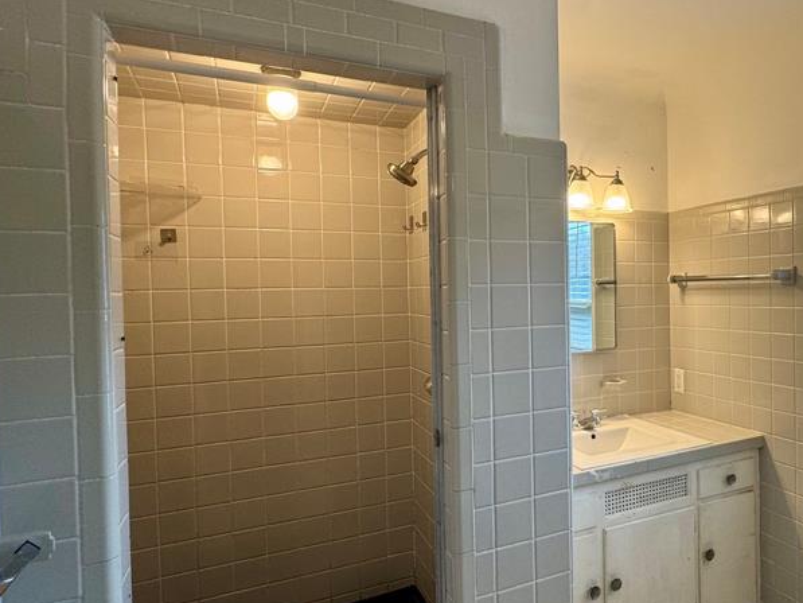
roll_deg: +0.9
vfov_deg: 56.8
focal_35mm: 24
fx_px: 557
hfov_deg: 69.8
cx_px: 527
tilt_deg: -0.7
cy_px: 299
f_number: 2.2
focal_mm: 2.22
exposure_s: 1/120
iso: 100
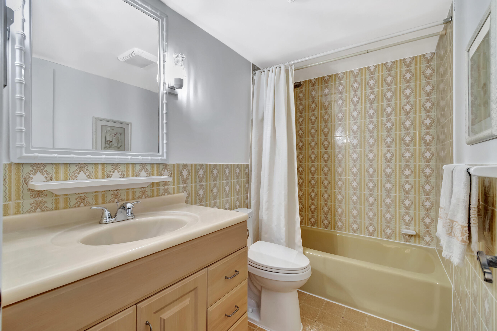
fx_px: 207
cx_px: 248
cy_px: 166
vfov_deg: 77.3
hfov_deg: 100.4
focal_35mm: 15
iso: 1000
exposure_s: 1/10
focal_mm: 10
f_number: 8
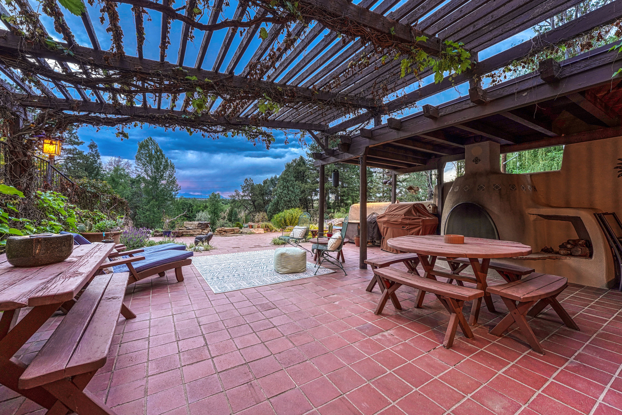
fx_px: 242
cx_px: 311
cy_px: 208
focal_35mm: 14
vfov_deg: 81.2
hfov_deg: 104.3
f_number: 8
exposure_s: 1/1.67
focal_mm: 14
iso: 800
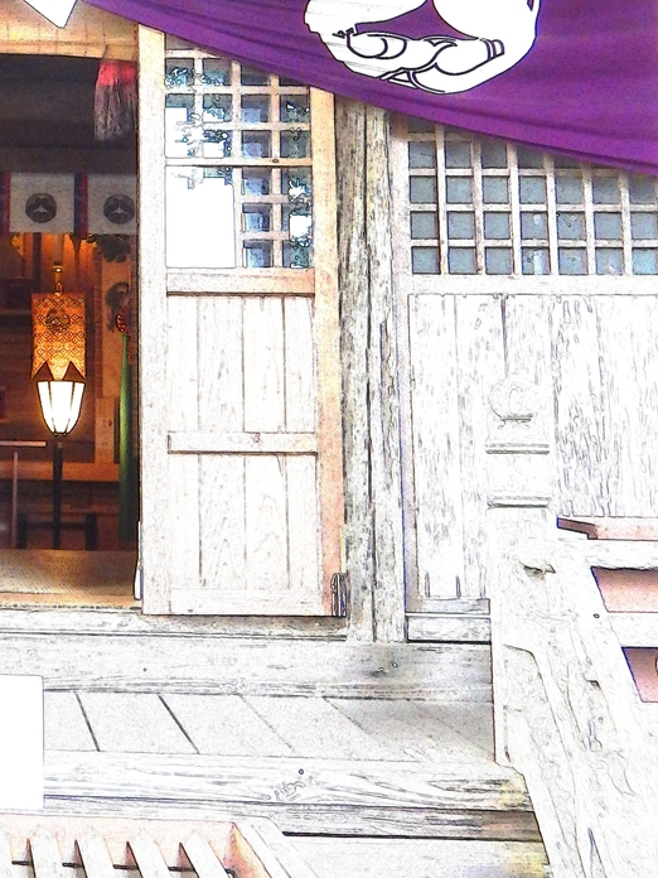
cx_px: -68
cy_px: 184
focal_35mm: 69
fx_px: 1749
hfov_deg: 20.3
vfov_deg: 27.6
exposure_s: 1/30
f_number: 2.8
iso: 250
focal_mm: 4.3
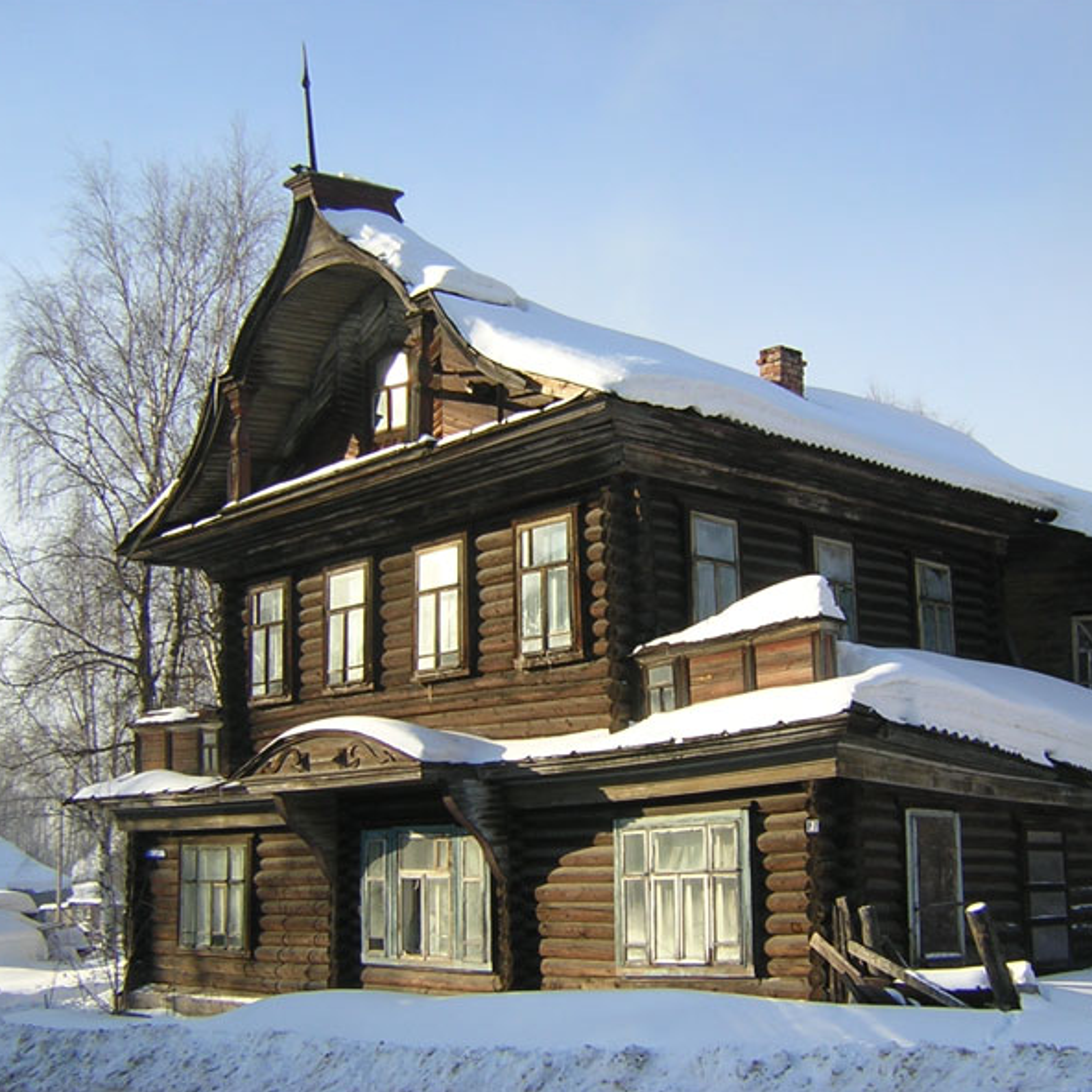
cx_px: 655
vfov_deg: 39.2
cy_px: 544
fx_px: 1535
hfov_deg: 39.0
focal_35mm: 43
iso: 100
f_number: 5.2
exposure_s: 1/205
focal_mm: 4.7
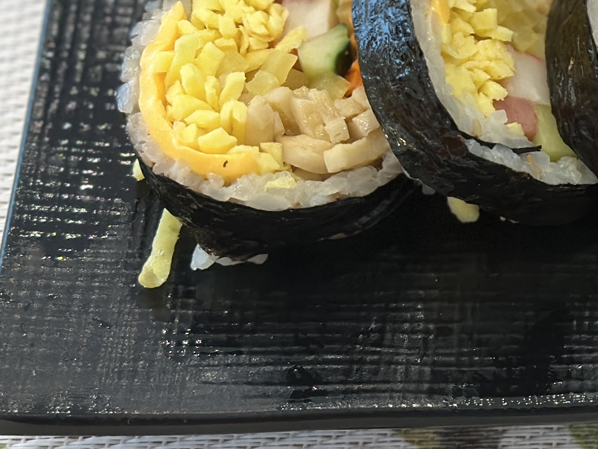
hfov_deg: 13.0
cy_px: 41
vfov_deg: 10.2
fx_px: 2488
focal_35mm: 144
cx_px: 869
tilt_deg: -58.9
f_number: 1.78
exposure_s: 1/120
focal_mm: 6.86
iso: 125
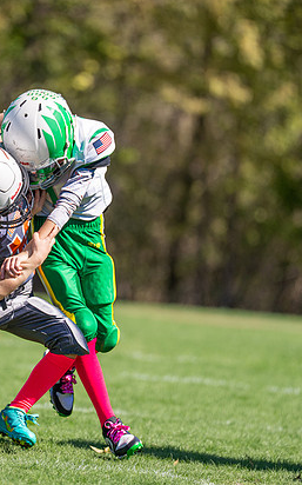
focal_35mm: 353
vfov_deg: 6.0
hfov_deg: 3.7
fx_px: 4655
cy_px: 221
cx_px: 5
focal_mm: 200
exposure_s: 1/3200
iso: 160
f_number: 2.8
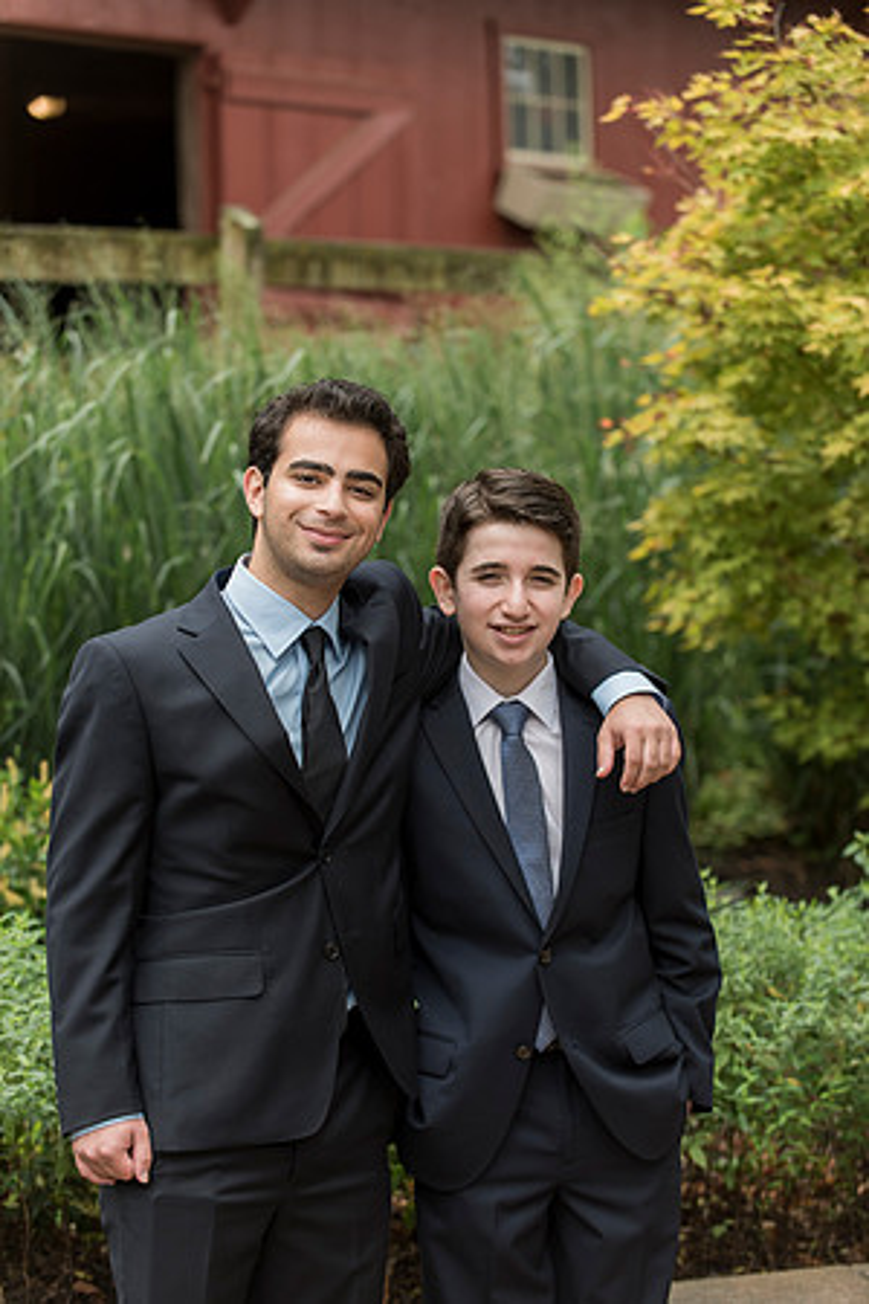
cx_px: 434
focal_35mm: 98
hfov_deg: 14.0
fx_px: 3548
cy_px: 652
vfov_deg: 20.8
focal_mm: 98
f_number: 3.5
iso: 400
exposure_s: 1/800
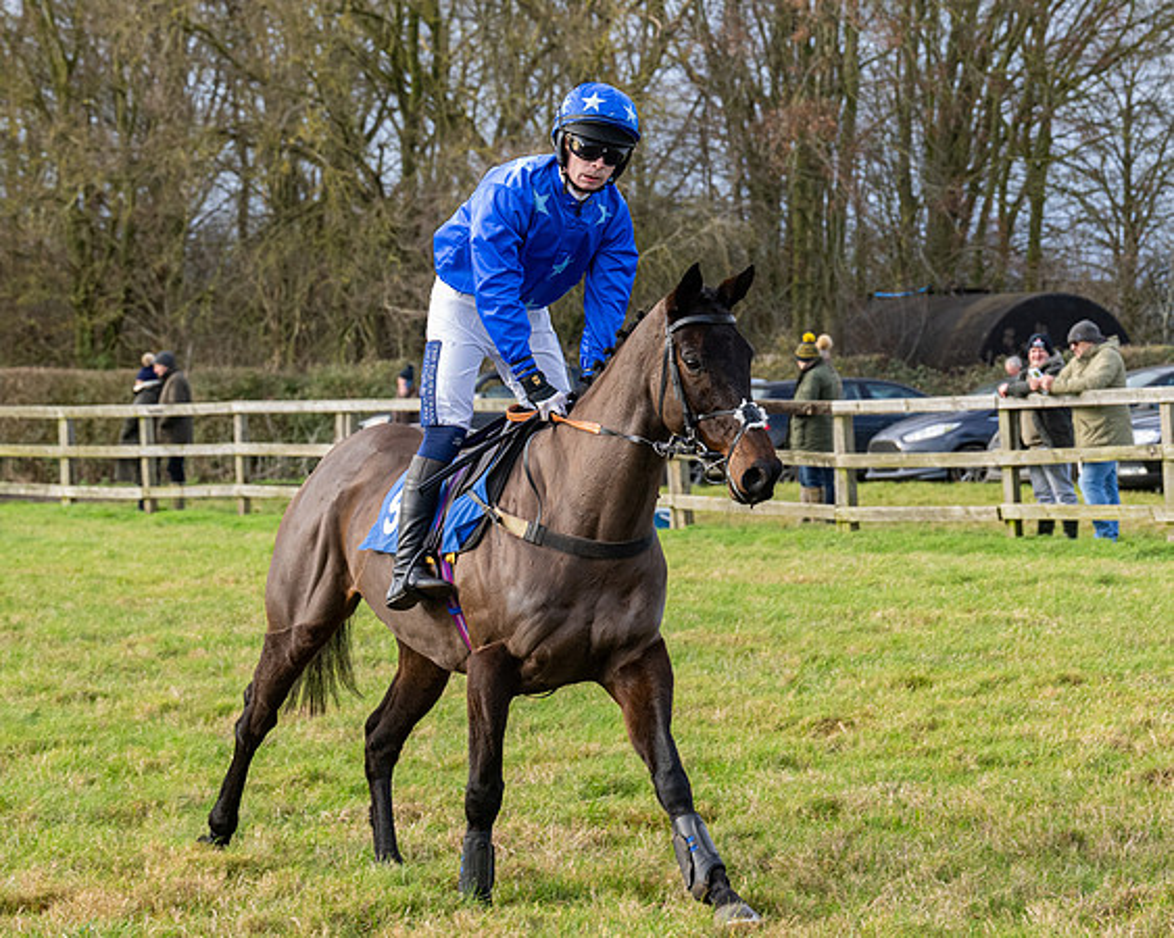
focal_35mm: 145
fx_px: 5032
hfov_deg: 13.3
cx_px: 740
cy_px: 400
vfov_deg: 10.7
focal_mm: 74
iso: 800
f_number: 5
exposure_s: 1/800
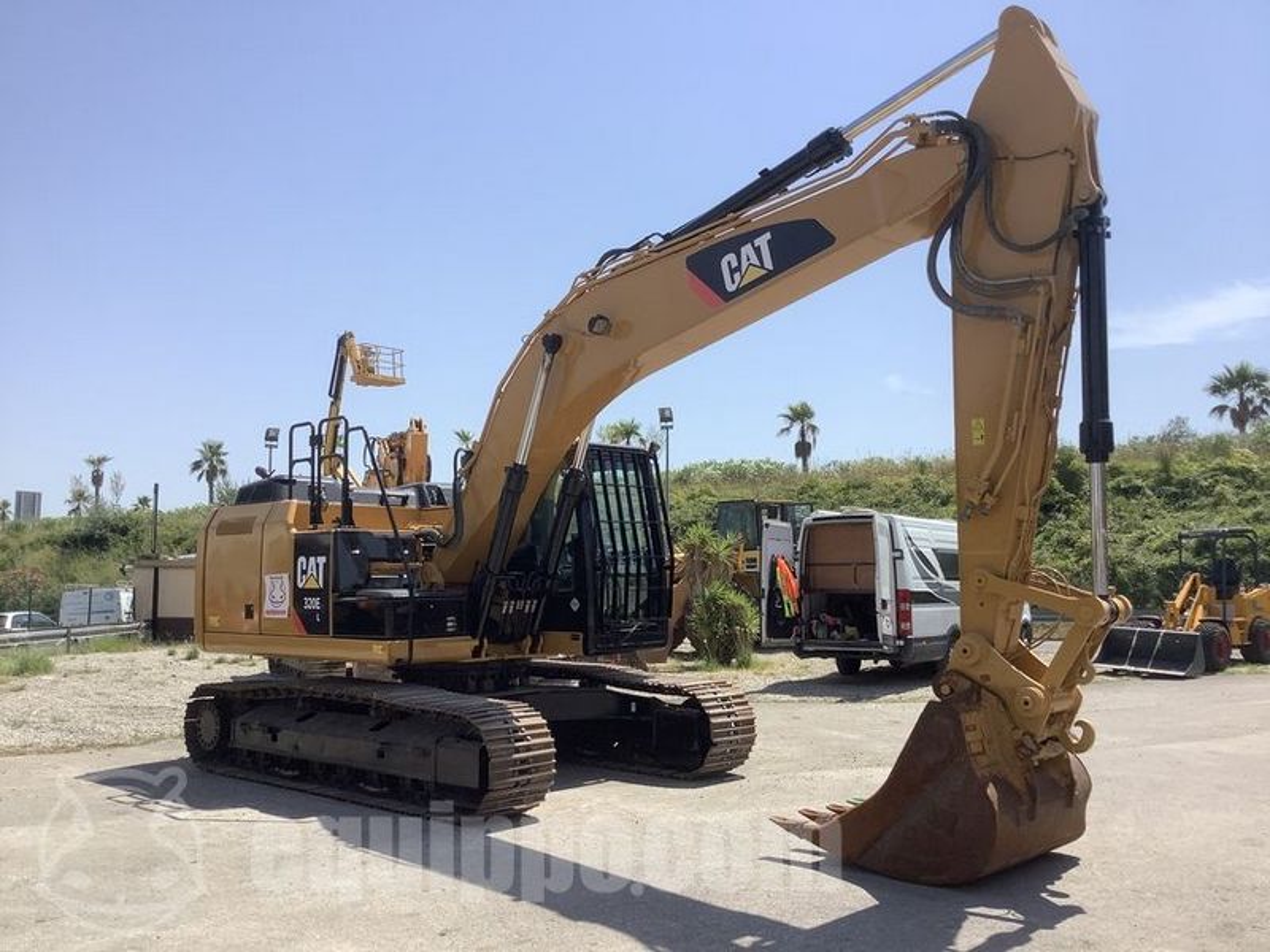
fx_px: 1137
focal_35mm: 31
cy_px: 476
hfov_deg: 58.4
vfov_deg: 45.4
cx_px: 635
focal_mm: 3.3
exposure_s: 1/1597
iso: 25
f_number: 2.4
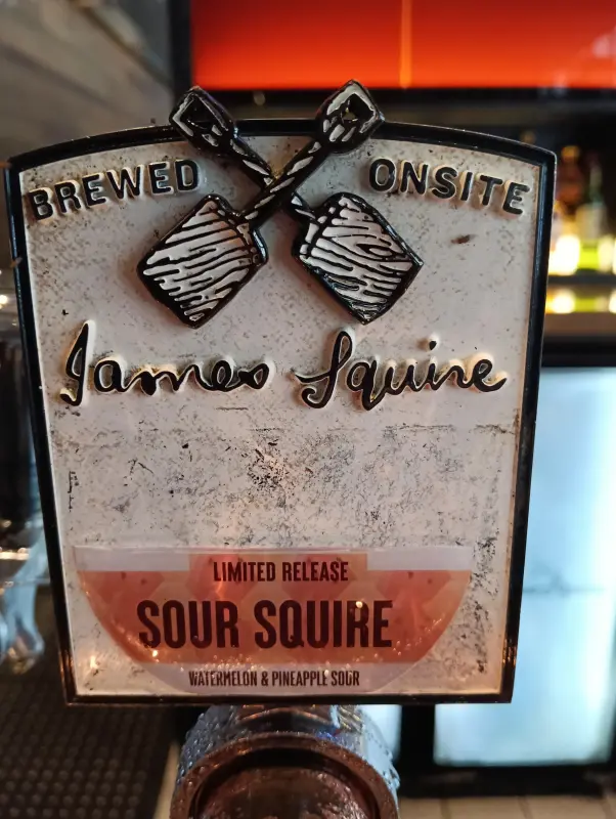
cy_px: 410
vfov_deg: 65.3
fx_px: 639
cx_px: 308
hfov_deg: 51.4
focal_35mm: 27
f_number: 1.8
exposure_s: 1/33.3
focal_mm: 3.98
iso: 1000
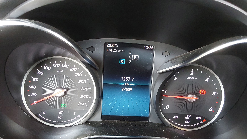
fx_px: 203
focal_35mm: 31
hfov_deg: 62.6
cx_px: 124
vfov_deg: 37.5
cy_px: 90
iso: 400
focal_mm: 2.91
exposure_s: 1/60
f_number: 1.9
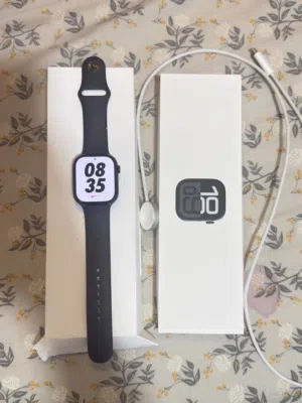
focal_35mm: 35
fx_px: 407
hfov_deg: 40.7
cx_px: 151
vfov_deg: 52.6
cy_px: 202
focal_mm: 6.76
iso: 250
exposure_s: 1/50
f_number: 1.78
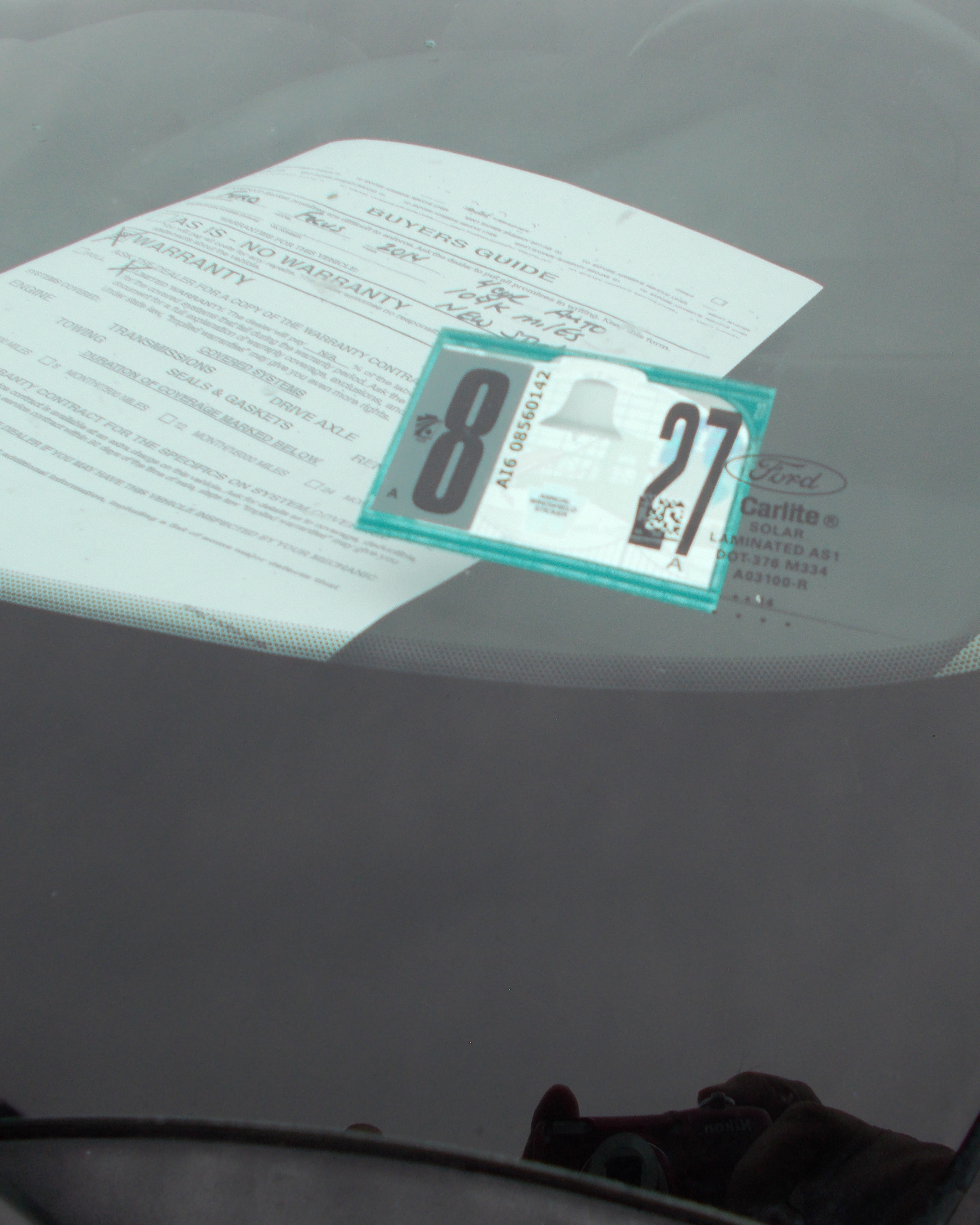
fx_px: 1232
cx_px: 566
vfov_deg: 52.8
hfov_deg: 43.2
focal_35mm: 34
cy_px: 614
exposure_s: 1/100
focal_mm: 4.6
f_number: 8
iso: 80
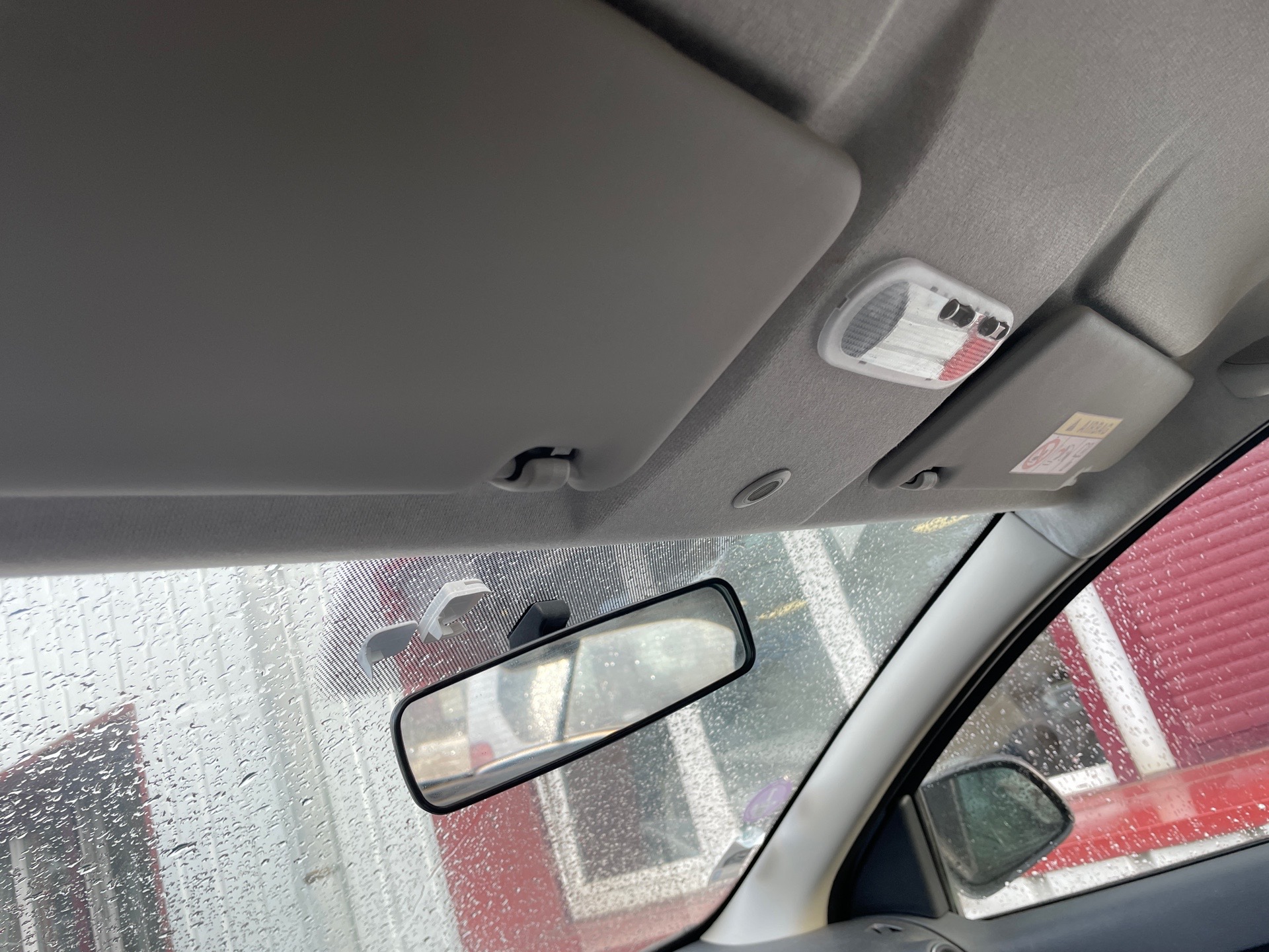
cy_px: 476
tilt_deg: +15.2
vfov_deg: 53.1
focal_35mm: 26
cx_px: 634
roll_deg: +18.5
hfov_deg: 67.3
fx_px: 953
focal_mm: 4.2
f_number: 1.6
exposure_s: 1/121
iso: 32
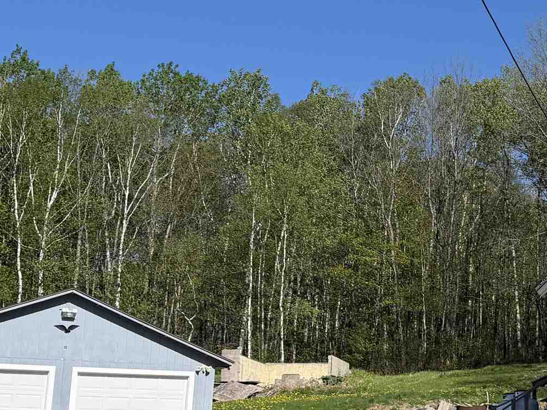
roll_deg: -0.1
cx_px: 608
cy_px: 238
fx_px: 1153
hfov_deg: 24.8
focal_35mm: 73
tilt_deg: +13.3
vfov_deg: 20.1
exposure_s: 1/4167
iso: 80
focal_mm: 6.76
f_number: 1.78
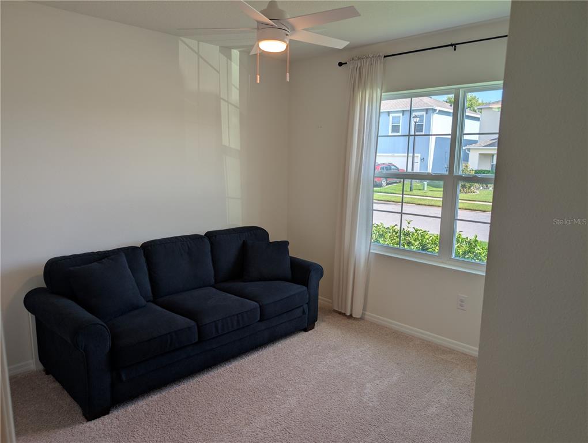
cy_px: 222
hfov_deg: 71.5
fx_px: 408
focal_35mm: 24
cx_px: 294
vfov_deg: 56.9
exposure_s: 1/223
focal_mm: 6.9
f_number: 1.68
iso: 22
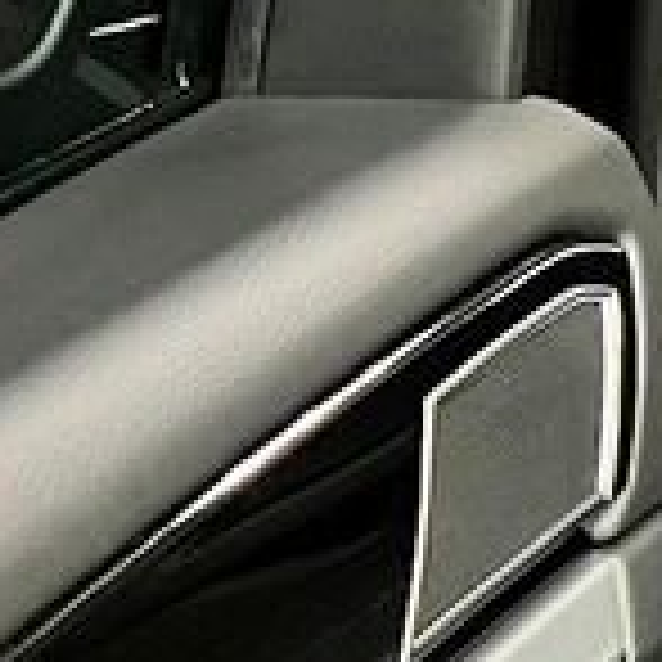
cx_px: 2144
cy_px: 432
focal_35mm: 187
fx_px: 4046
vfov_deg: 9.3
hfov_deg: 7.8
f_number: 1.5
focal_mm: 5.7
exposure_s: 1/50
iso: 250
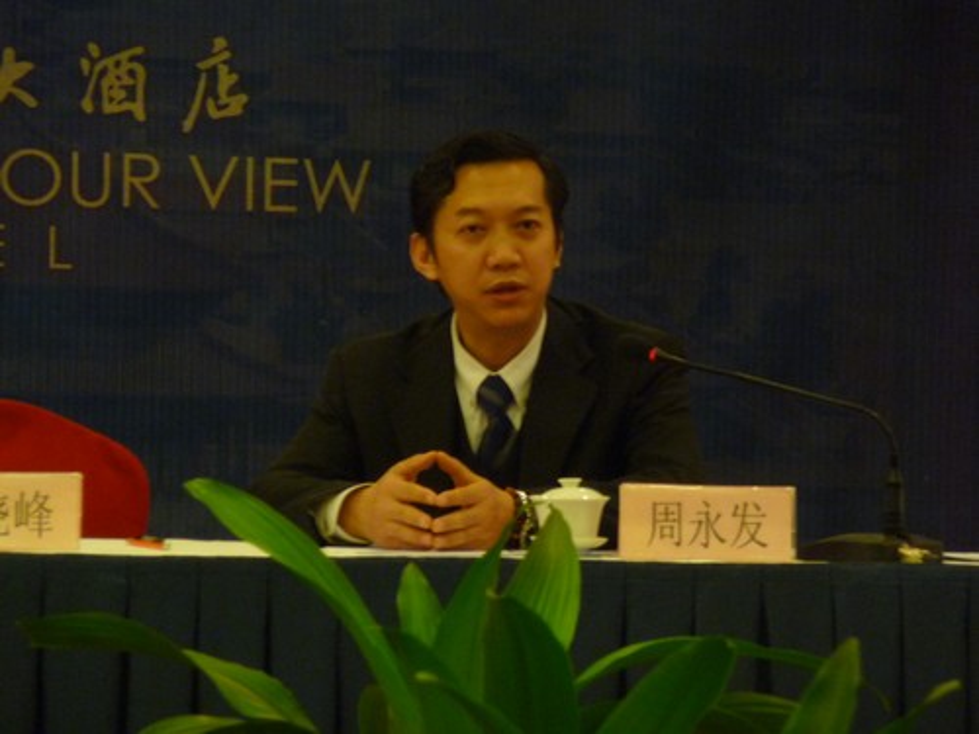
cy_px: 367
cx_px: 490
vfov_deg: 5.3
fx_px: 7919
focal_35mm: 280
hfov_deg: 7.1
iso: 400
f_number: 4.9
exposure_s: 1/8
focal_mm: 47
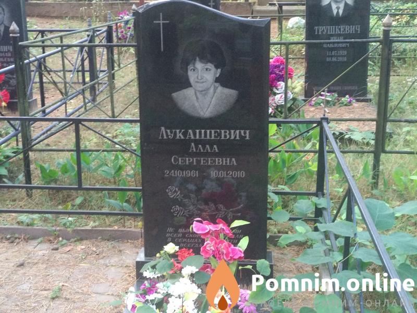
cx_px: 208
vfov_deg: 28.0
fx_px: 626
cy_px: 156
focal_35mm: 52
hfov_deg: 36.8
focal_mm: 5.99
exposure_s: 1/30
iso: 1000
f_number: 2.6
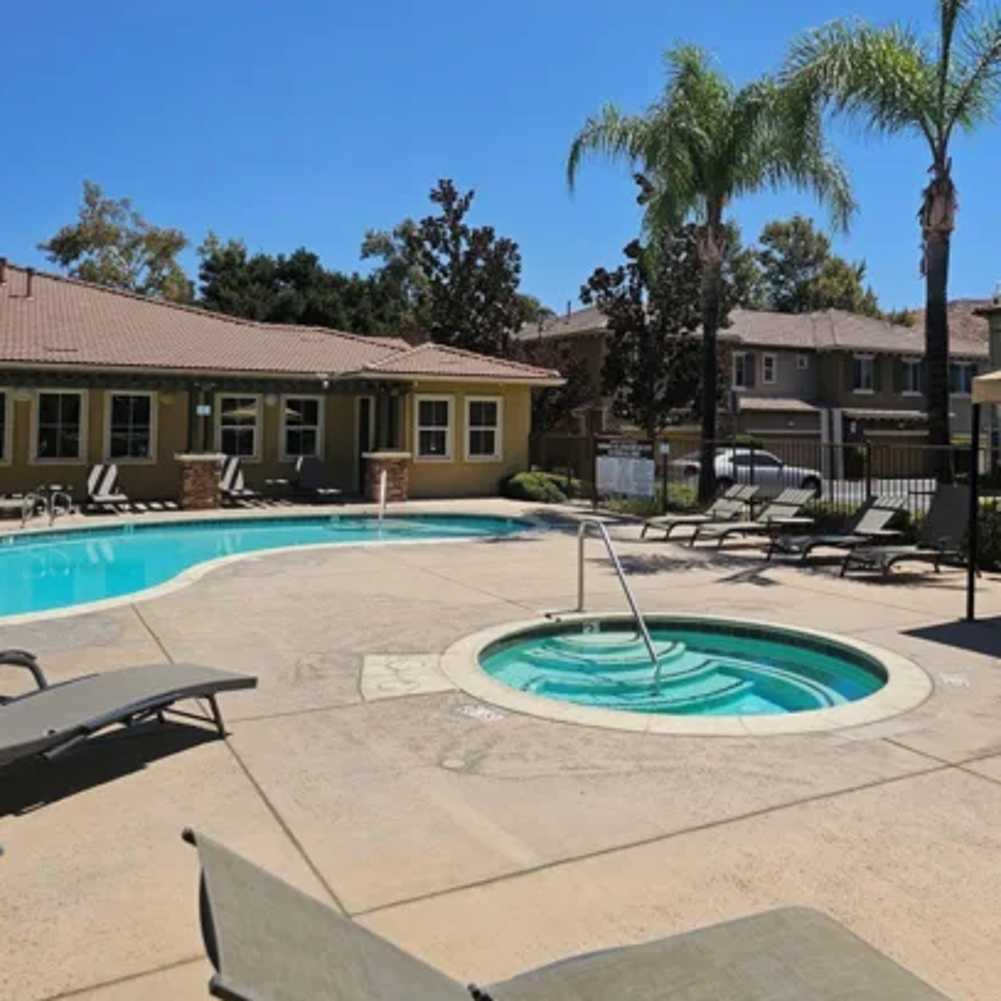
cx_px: 514
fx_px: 916
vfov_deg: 56.8
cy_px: 391
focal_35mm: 28
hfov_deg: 57.3
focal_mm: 6.3
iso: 10
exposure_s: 1/1283
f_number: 1.7
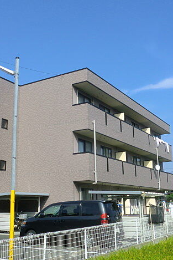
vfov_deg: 44.5
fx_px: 317
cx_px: 70
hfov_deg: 30.5
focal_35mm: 44
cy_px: 129
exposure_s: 1/160
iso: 64
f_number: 8.4
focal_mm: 5.58
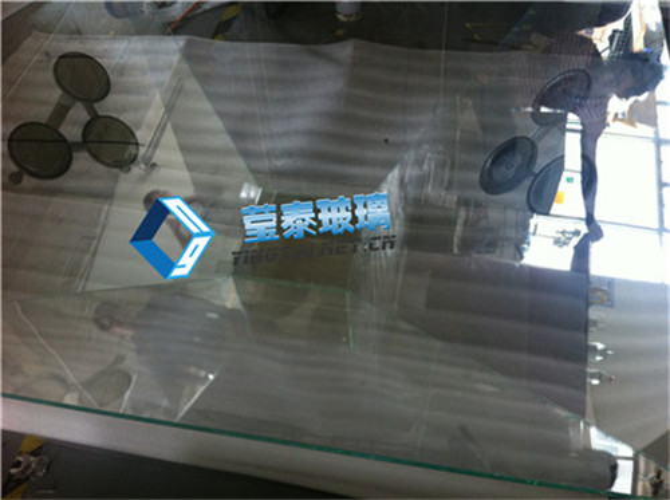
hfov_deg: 52.7
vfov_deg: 40.6
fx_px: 676
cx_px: 335
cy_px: 250
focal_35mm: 35
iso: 125
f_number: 2.8
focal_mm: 3.85
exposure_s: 1/17
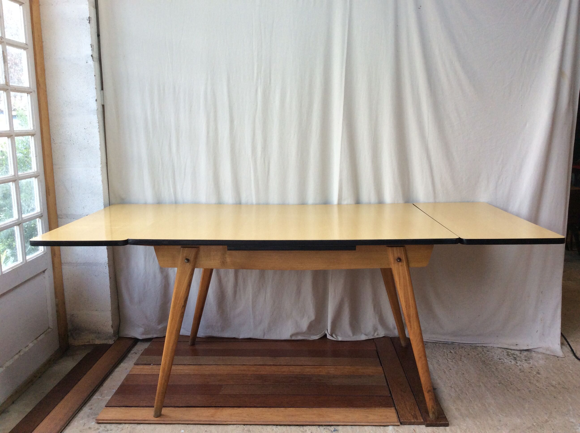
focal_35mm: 32
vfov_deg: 44.1
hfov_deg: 56.9
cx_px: 290
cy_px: 216
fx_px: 535
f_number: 2.4
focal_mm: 3.3
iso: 50
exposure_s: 1/100
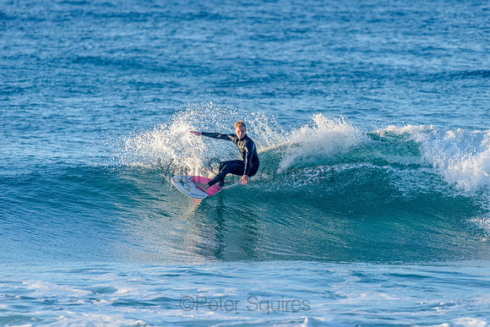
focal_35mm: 500
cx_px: 245
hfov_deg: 4.1
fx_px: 6807
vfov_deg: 2.8
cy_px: 164
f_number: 5.6
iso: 450
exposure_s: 1/2000
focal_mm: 500
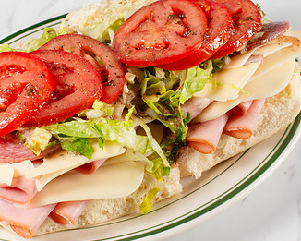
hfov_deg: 19.3
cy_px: 130
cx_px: 118
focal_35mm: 99
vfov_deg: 15.6
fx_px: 882
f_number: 13
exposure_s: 1/200
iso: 200
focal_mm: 50
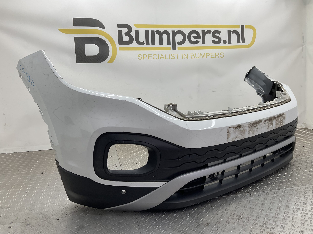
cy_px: 117
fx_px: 262
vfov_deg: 48.2
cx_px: 156
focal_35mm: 29
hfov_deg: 61.7
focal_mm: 3
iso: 20
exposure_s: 1/120
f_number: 1.8
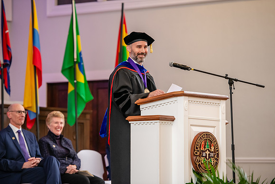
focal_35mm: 151
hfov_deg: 13.6
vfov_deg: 9.1
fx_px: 1153
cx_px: 138
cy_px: 92
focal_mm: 150
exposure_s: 1/200
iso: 1600
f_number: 3.2
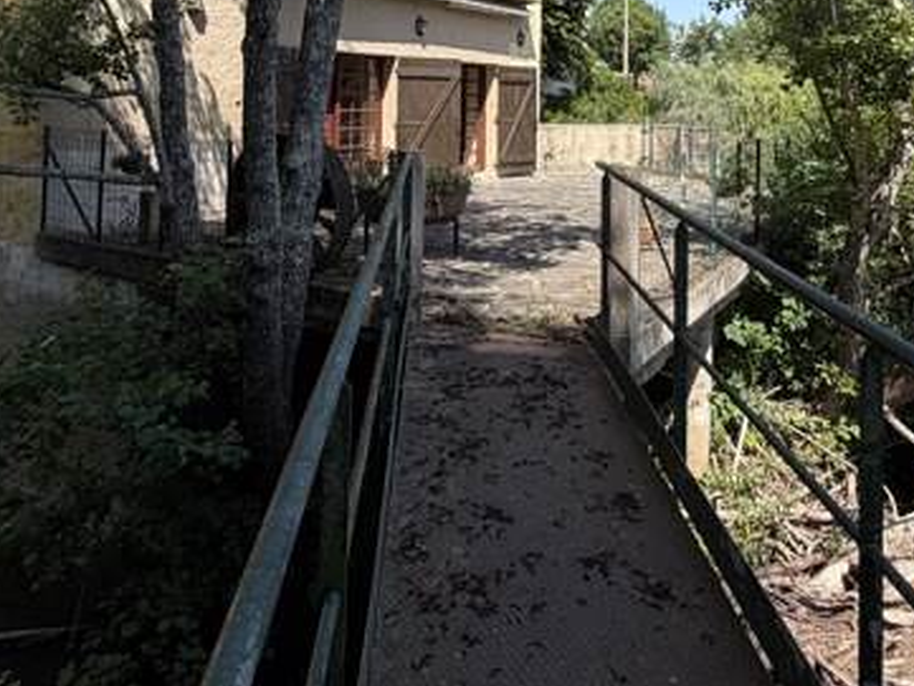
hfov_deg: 57.9
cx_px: 547
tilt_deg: +1.8
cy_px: 71
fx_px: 819
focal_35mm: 31
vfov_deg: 41.9
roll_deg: -0.2
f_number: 2.2
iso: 40
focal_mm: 2.22
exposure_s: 1/686
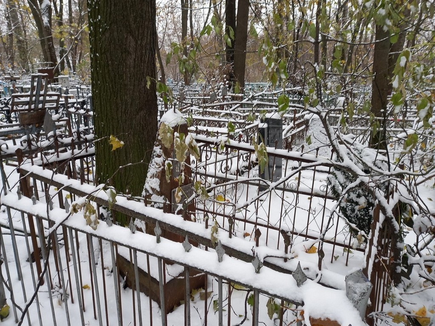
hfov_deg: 69.4
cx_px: 218
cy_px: 163
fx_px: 314
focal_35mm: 25
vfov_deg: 54.9
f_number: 2
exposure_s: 1/50
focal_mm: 4.6
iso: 64
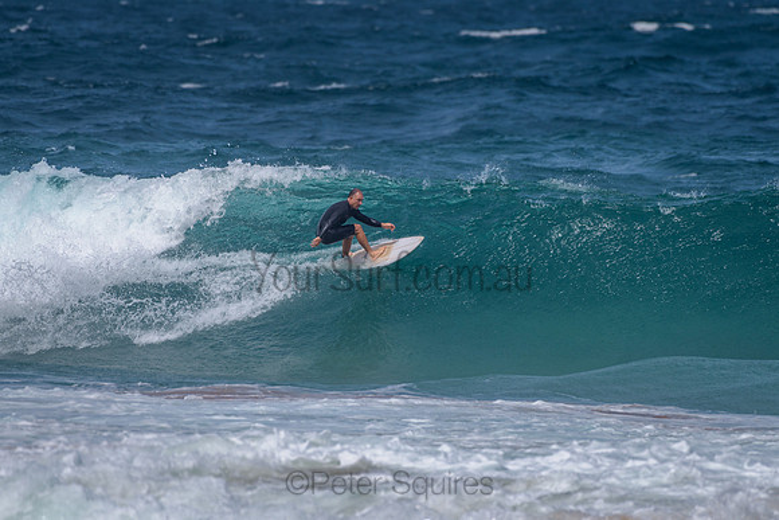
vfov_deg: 2.2
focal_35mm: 613
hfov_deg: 3.4
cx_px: 422
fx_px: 13275
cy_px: 221
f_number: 5.6
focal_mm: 500
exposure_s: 1/2000
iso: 90
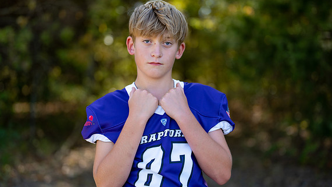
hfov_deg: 36.6
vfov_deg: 21.1
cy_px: 96
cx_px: 165
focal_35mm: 57
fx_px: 502
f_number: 1.2
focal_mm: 50
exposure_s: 1/2000
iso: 100
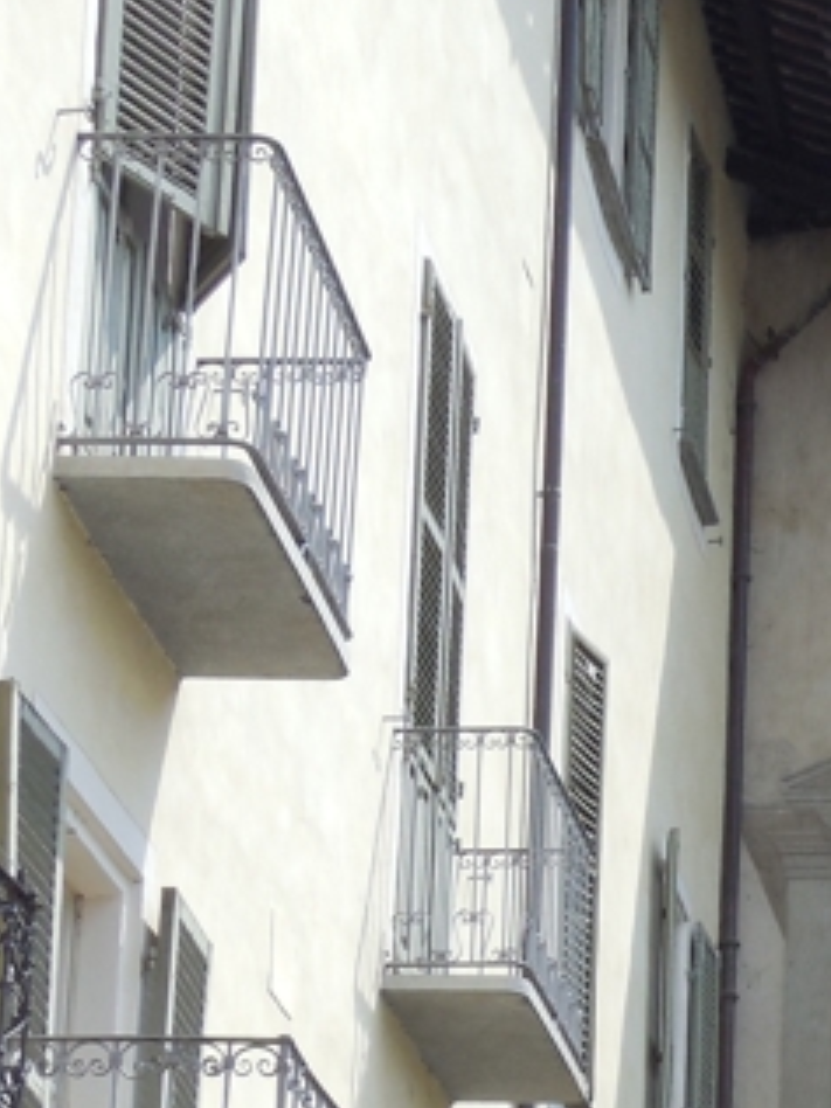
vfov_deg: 12.9
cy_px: 1325
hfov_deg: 9.6
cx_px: 1329
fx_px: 4769
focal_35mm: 149
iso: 125
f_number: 3.8
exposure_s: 1/800
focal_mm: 8.2
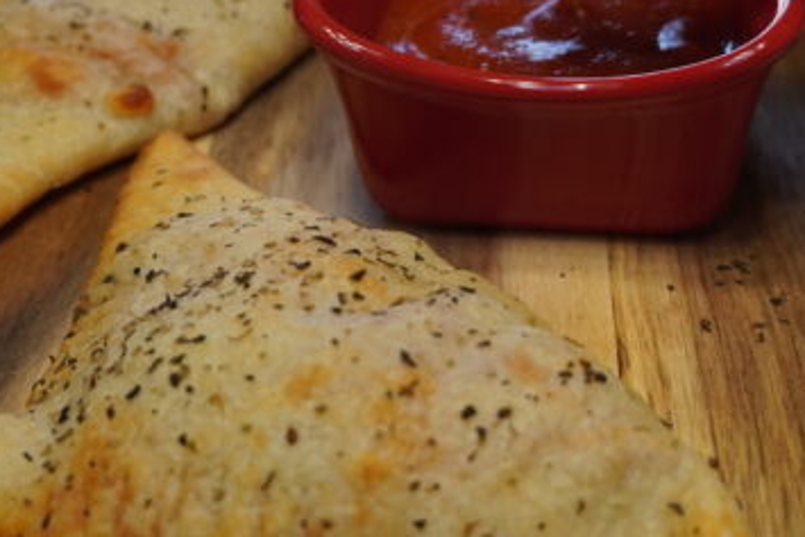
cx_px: 497
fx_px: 2105
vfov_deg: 14.5
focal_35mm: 94
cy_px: 301
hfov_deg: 21.6
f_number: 4.5
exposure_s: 1/100
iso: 320
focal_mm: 29
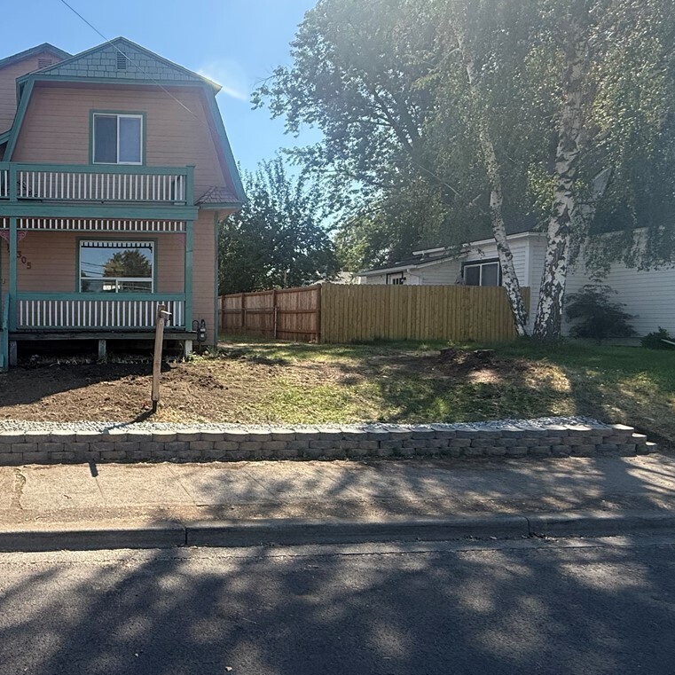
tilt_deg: +0.2
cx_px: 85
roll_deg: +0.5
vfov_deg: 60.9
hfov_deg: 54.2
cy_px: 333
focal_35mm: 26
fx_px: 574
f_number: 2.2
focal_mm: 2.22
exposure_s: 1/1211
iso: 64
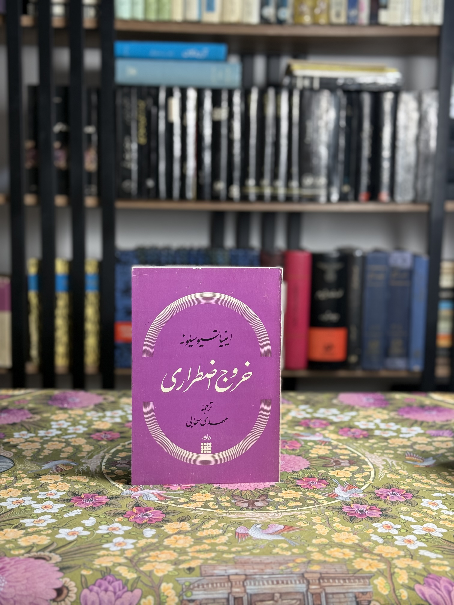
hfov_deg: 30.3
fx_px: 839
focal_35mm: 48
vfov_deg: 39.7
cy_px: 302
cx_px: 227
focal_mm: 6.76
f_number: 1.78
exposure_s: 1/100
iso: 125
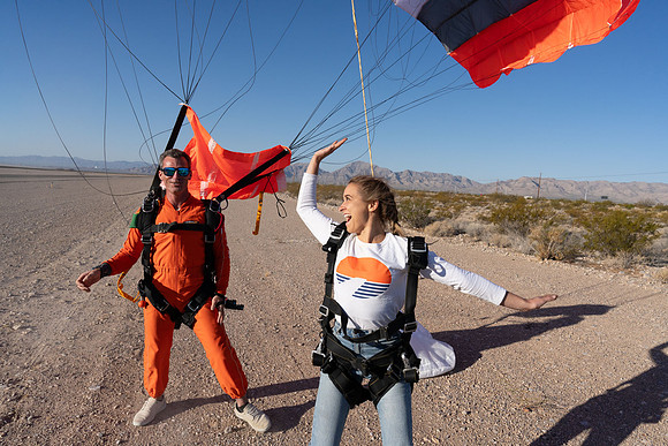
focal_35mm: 24
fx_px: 445
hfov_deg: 73.7
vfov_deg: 53.2
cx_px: 334
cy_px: 223
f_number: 10
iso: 800
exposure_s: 1/2000
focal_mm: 24
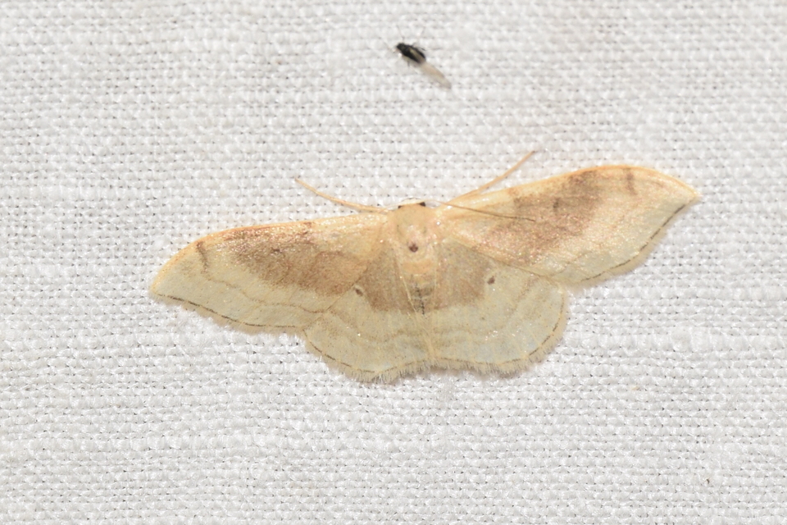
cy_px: 262
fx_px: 4590
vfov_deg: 6.5
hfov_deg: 9.8
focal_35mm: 210
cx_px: 394
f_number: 13
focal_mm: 140
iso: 200
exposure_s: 1/160
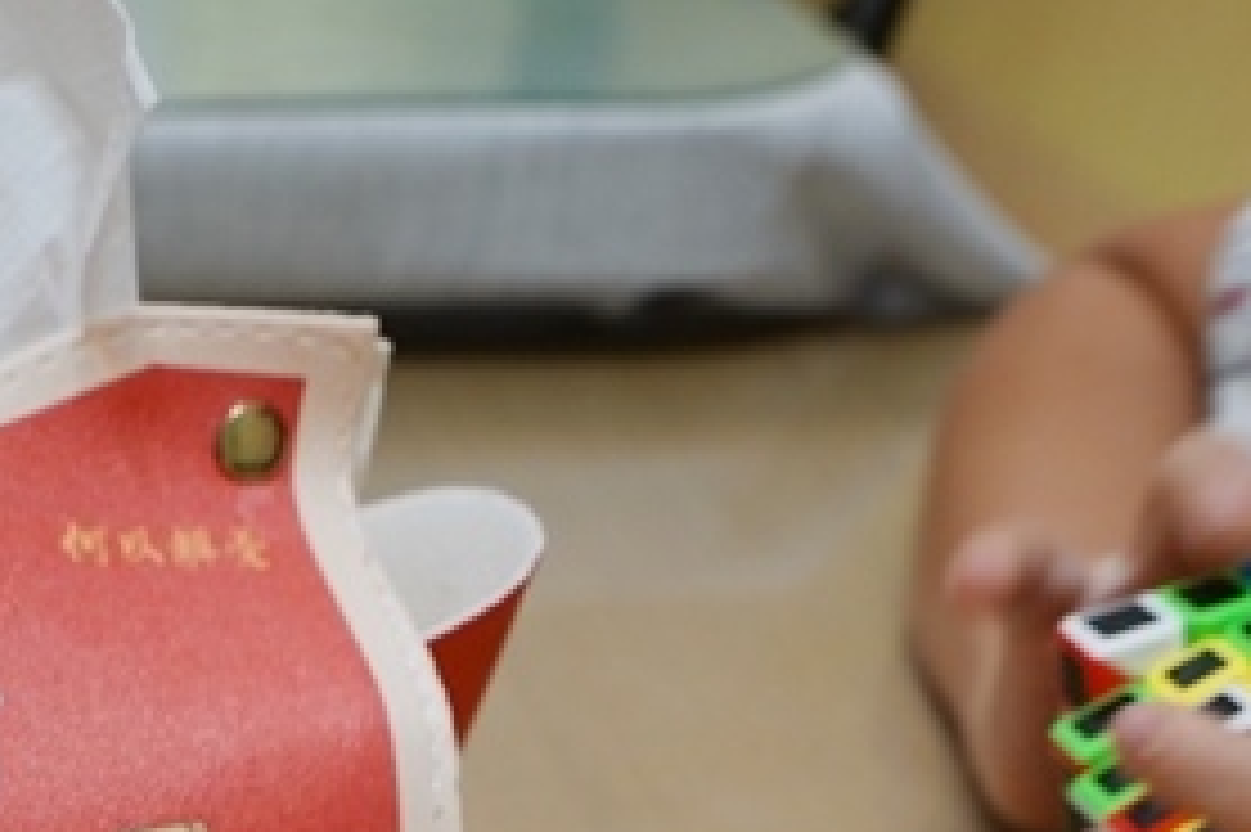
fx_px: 3126
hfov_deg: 20.6
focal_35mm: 90
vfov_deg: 13.7
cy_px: 1455
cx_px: -378
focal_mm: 25
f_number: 5
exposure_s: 1/30
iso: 200
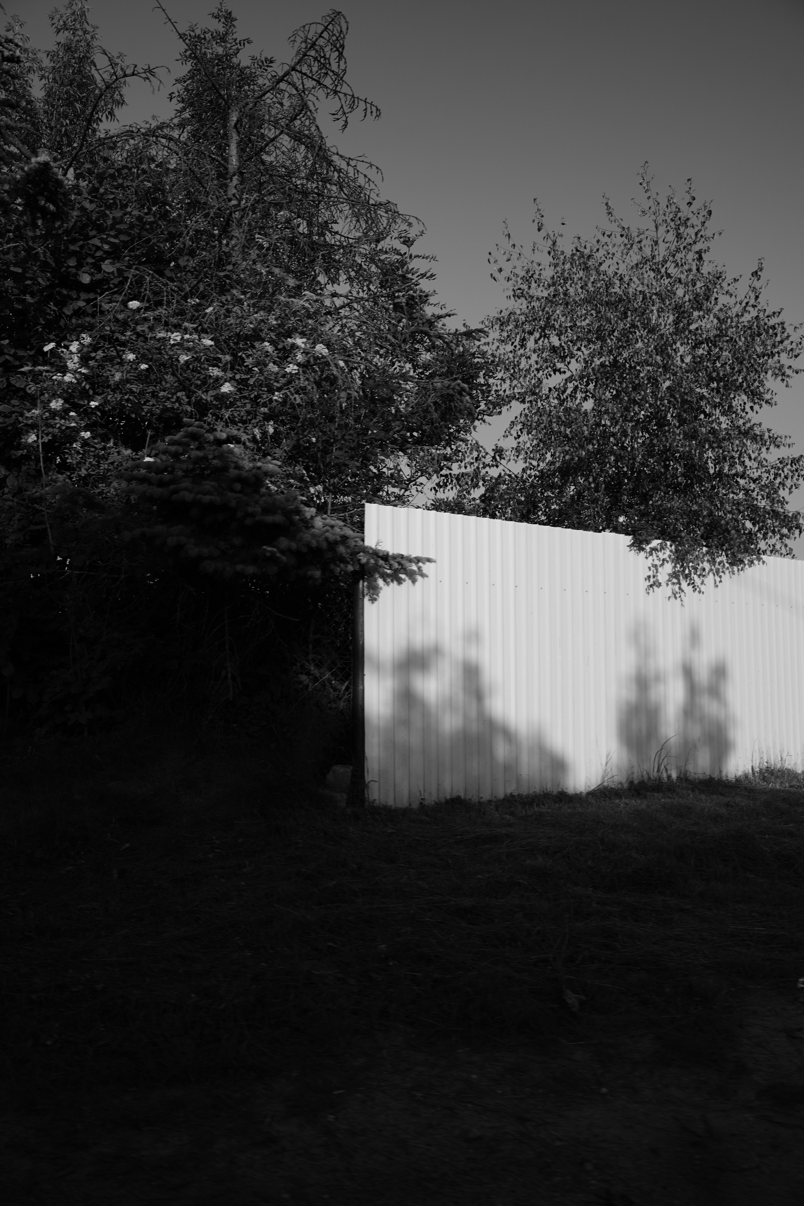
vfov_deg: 65.5
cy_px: 603
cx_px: 402
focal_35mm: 28
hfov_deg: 46.4
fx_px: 938
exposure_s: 1/640
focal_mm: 28
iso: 100
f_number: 6.3
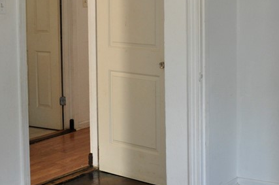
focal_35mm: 80
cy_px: 30
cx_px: 229
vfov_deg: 16.8
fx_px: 621
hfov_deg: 24.8
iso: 800
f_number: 3.8
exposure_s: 1/90
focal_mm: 21
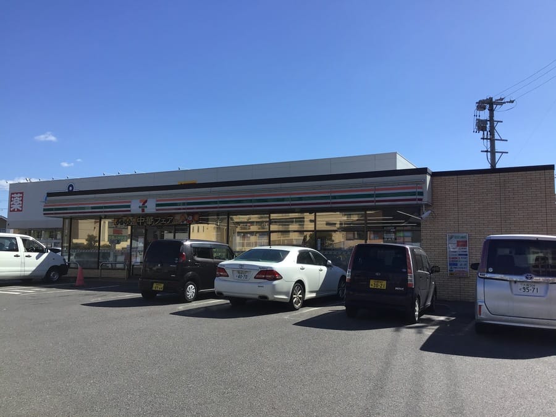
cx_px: 278
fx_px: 498
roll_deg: -1.9
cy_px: 208
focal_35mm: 31
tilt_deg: +6.0
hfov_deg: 58.4
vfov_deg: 45.4
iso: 25
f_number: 2.4
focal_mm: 3.3
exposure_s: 1/1567
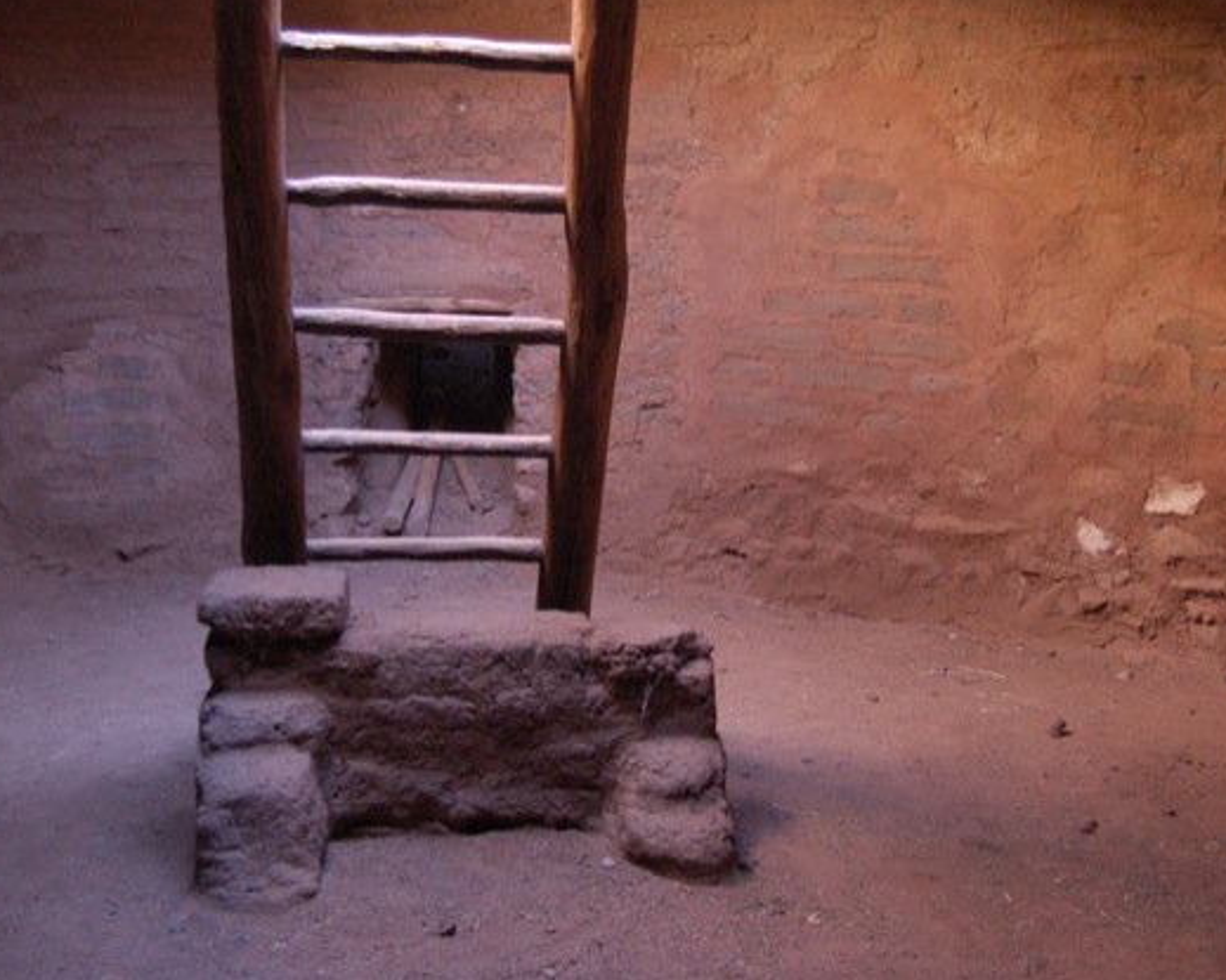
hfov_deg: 36.0
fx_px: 1886
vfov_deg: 29.1
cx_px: 574
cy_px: 490
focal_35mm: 52
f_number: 4.2
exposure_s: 1/15
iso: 1600
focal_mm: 30
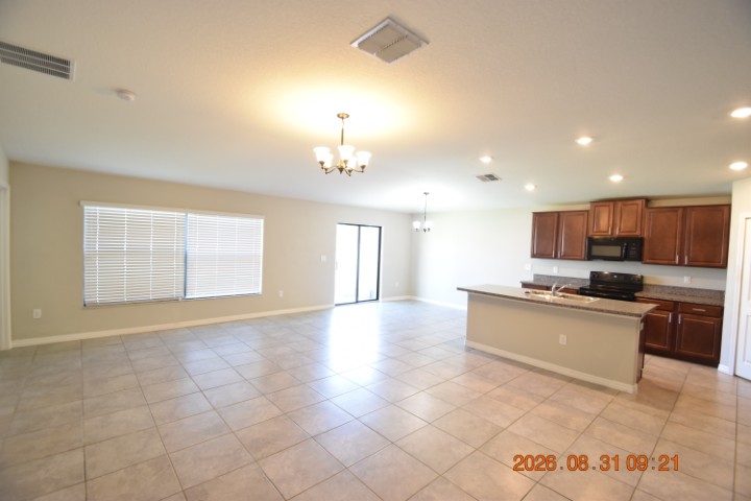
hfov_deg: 100.4
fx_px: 313
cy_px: 250
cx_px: 376
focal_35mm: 15
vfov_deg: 77.3
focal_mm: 10
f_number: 3.5
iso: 1000
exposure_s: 1/60
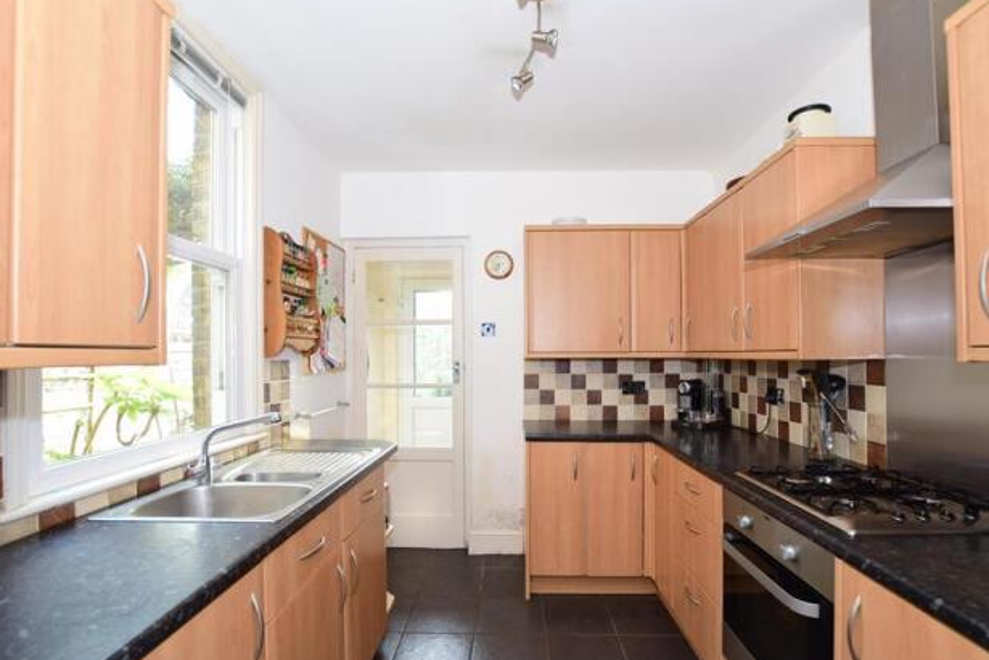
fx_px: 440
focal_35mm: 16
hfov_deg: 96.7
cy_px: 340
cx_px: 487
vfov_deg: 73.7
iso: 400
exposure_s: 1/10
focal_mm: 10
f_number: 5.6
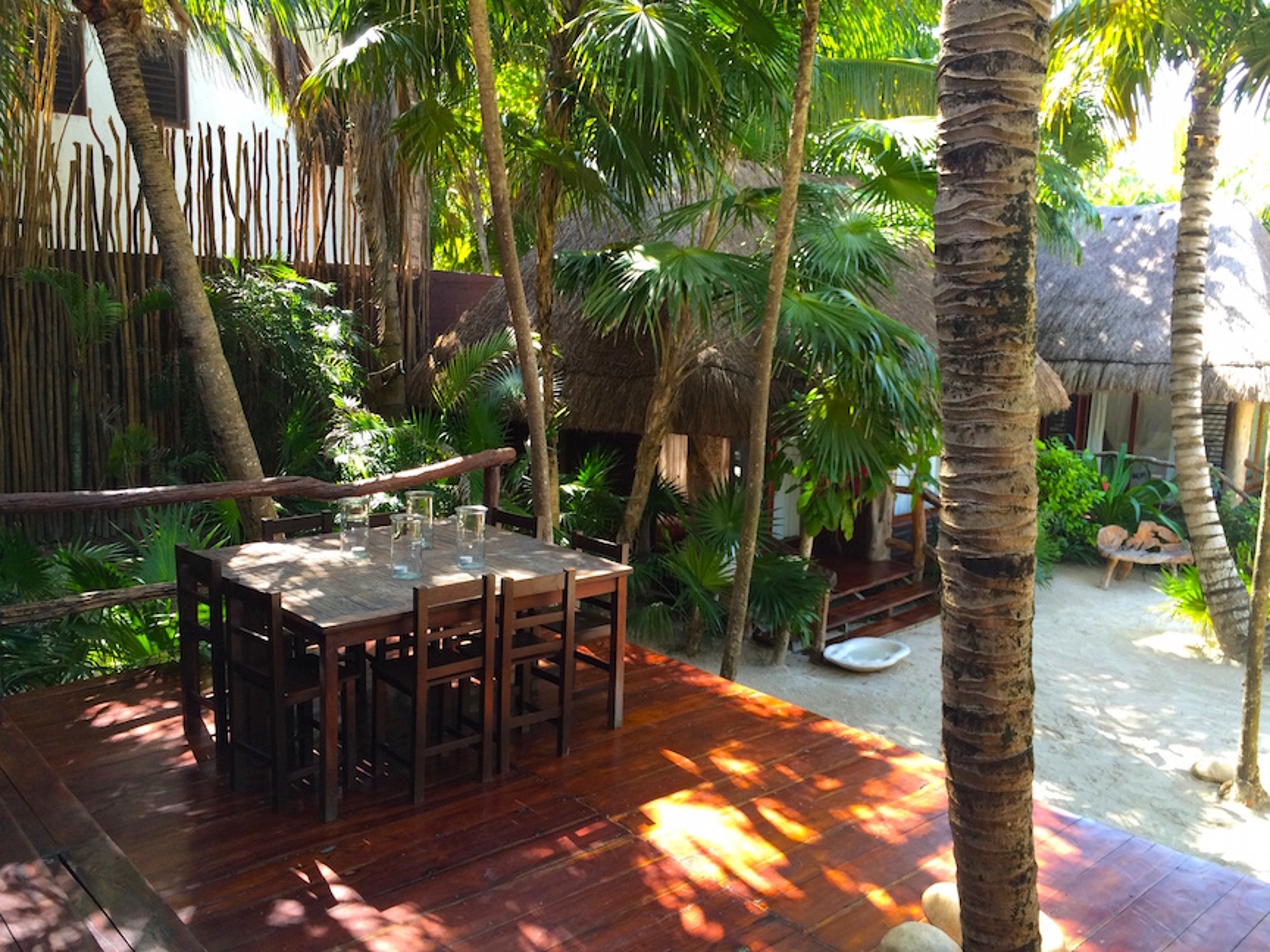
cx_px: 635
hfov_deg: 61.7
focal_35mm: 29
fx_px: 1064
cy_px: 476
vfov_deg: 48.2
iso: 64
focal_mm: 4.15
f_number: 2.2
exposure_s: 1/120
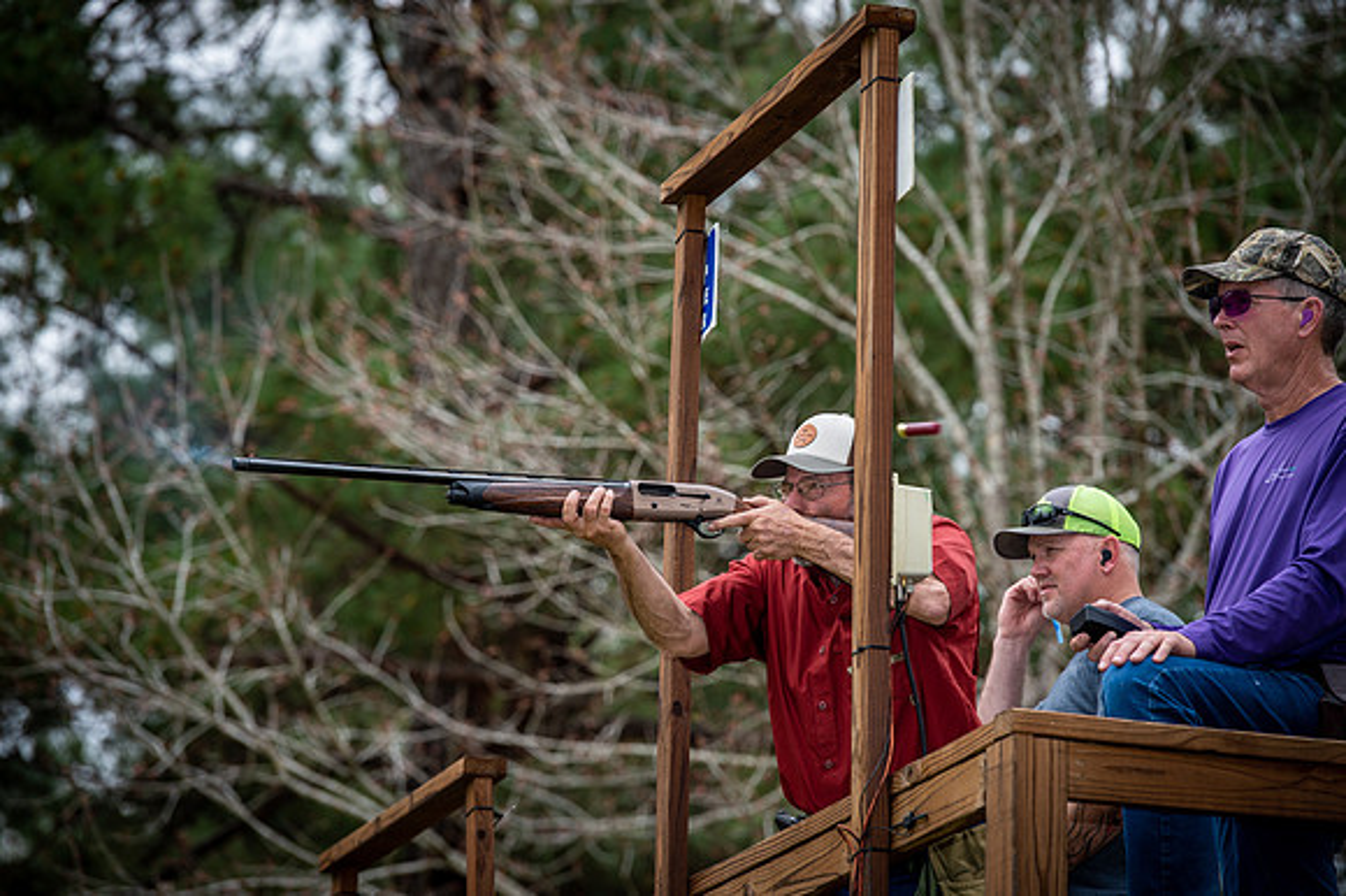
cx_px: 673
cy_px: 448
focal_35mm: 185
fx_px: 6913
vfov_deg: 7.4
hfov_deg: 11.1
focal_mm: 185
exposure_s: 1/250
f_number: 5
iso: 125
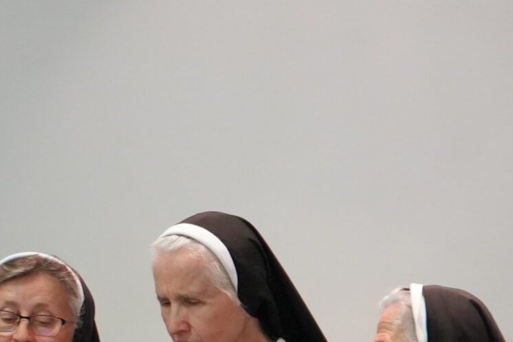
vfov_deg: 6.0
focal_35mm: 227
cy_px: 310
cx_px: -172
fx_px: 3234
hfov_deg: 8.9
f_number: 5.6
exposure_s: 1/160
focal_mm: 66
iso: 8000
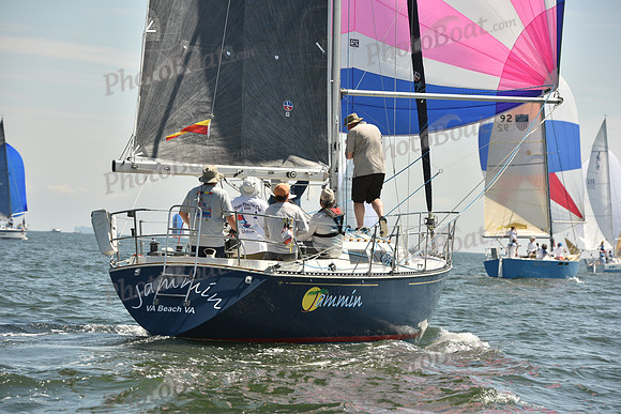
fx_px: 2761
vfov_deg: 8.6
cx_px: 310
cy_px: 207
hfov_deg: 12.8
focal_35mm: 160
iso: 320
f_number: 8
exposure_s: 1/1250
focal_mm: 160
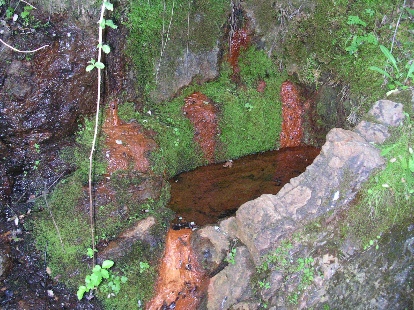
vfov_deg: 38.7
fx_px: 443
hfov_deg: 50.1
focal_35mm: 37
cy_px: 155
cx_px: 207
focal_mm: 5.6
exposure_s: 1/60
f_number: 2.7
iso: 365
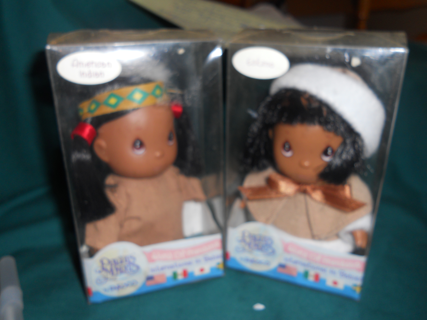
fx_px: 395
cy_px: 160
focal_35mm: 32
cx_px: 214
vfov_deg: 44.2
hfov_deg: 56.8
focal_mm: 5.8
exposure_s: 1/25
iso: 80
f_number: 8.8
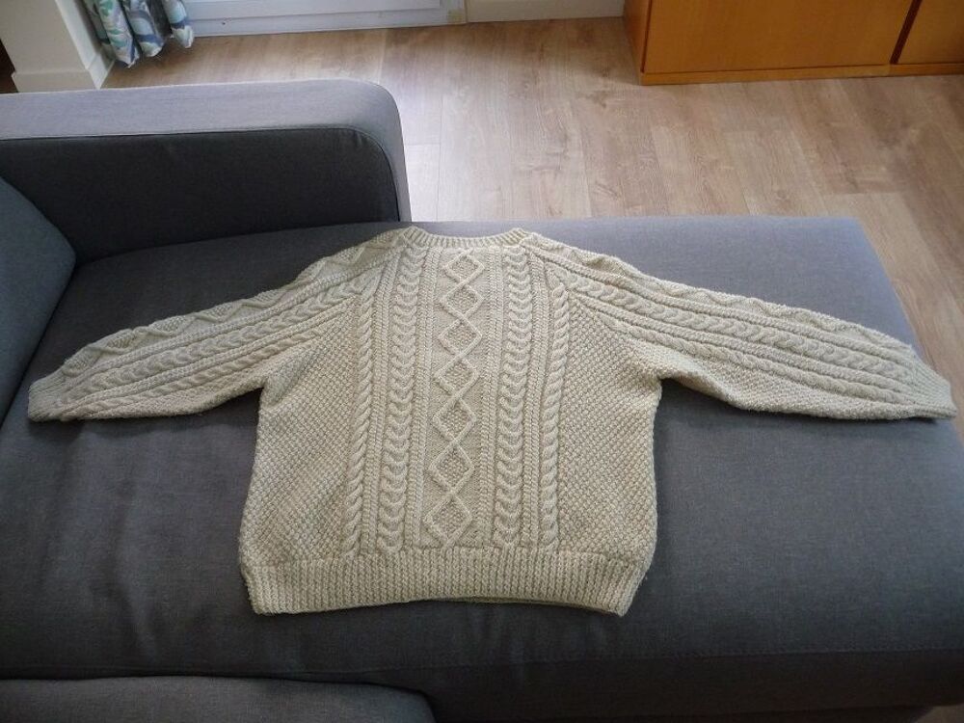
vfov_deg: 49.7
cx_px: 482
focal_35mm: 28
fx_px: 780
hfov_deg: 63.4
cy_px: 362
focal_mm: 4.7
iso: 250
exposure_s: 1/30
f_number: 3.3
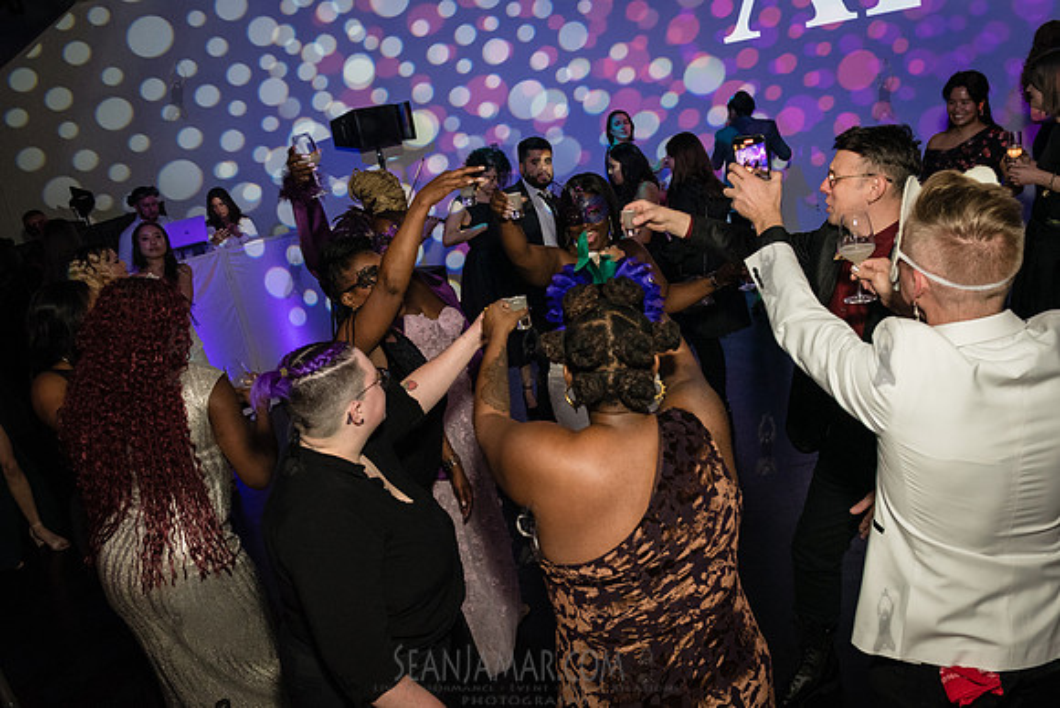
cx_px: 569
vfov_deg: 41.6
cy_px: 357
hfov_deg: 59.3
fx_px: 930
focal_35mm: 32
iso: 5000
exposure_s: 1/160
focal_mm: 28
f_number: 4.5
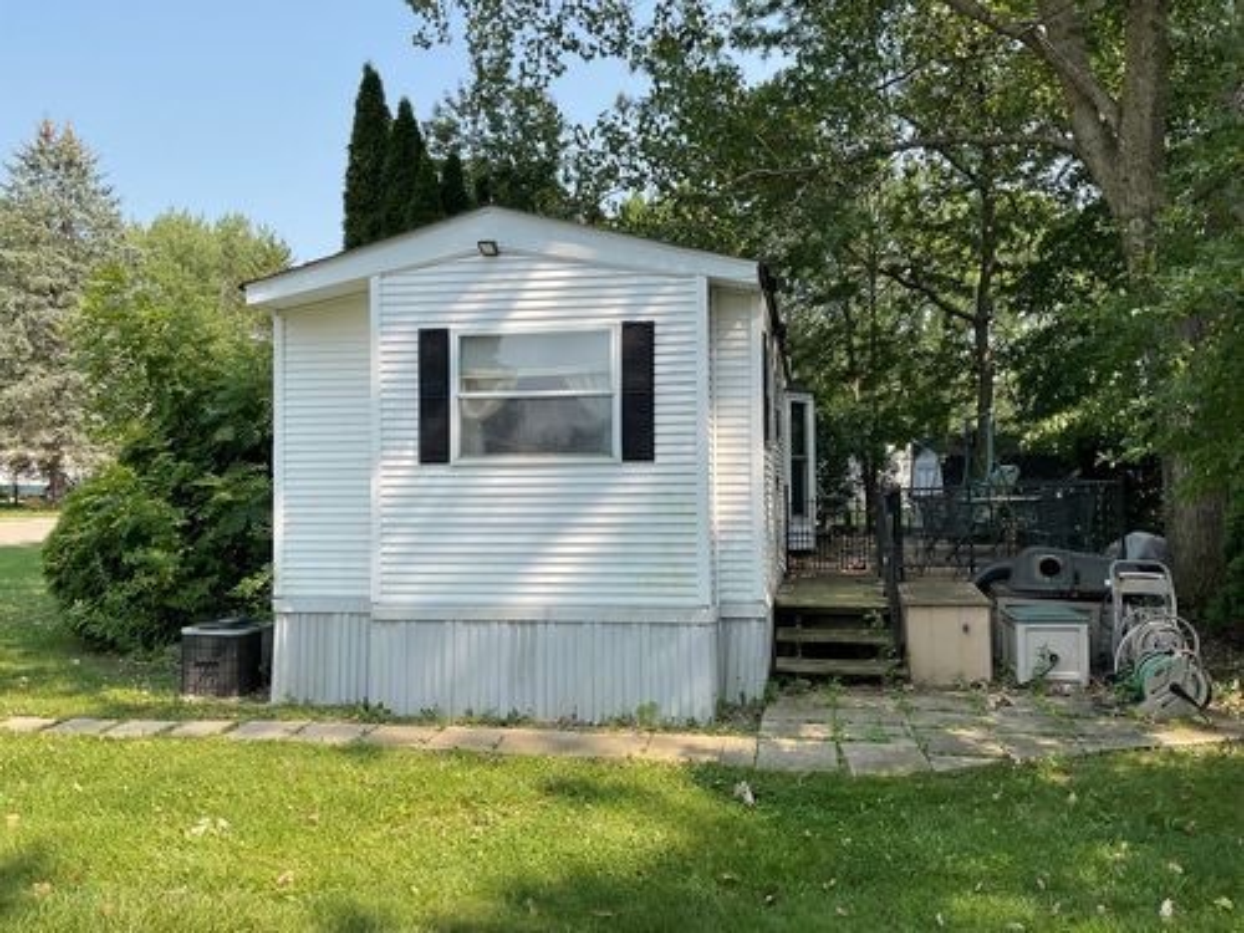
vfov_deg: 48.2
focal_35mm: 29
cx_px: 622
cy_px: 466
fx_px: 1042
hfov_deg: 61.7
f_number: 1.8
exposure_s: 1/883
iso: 16
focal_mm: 3
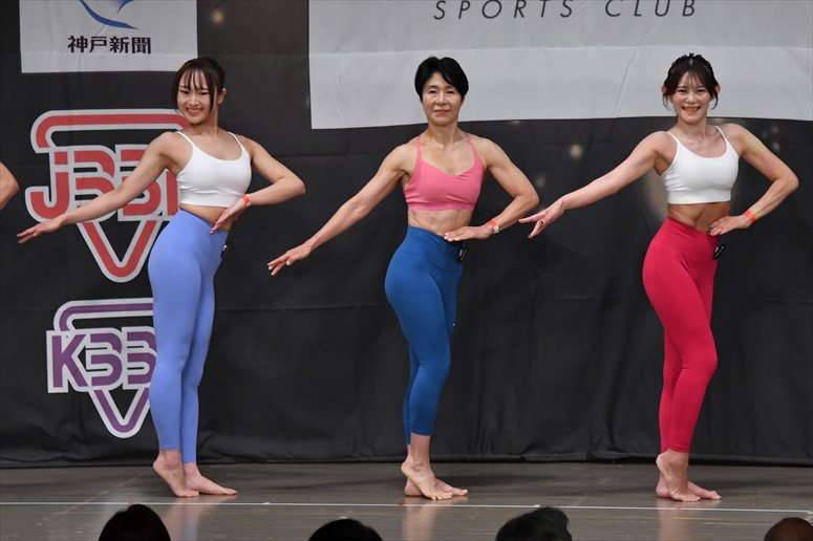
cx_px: 406
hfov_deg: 9.2
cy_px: 270
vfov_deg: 6.1
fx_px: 5079
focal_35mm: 225
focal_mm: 150
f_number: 5.6
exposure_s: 1/400
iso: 3200
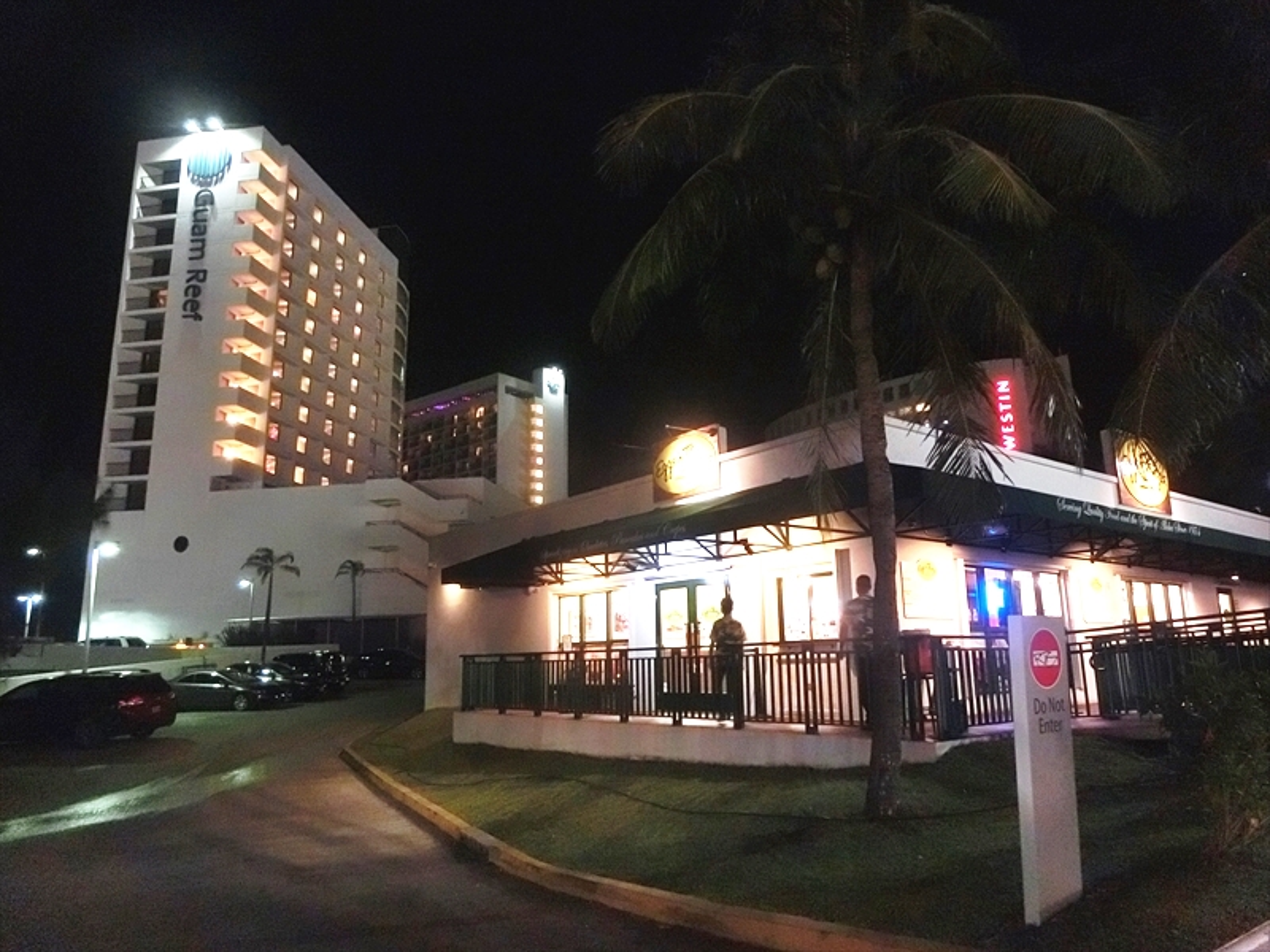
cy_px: 476
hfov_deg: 71.6
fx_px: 881
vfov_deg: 56.8
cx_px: 635
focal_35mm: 24
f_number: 3
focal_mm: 4.24
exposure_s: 1/30
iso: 1250
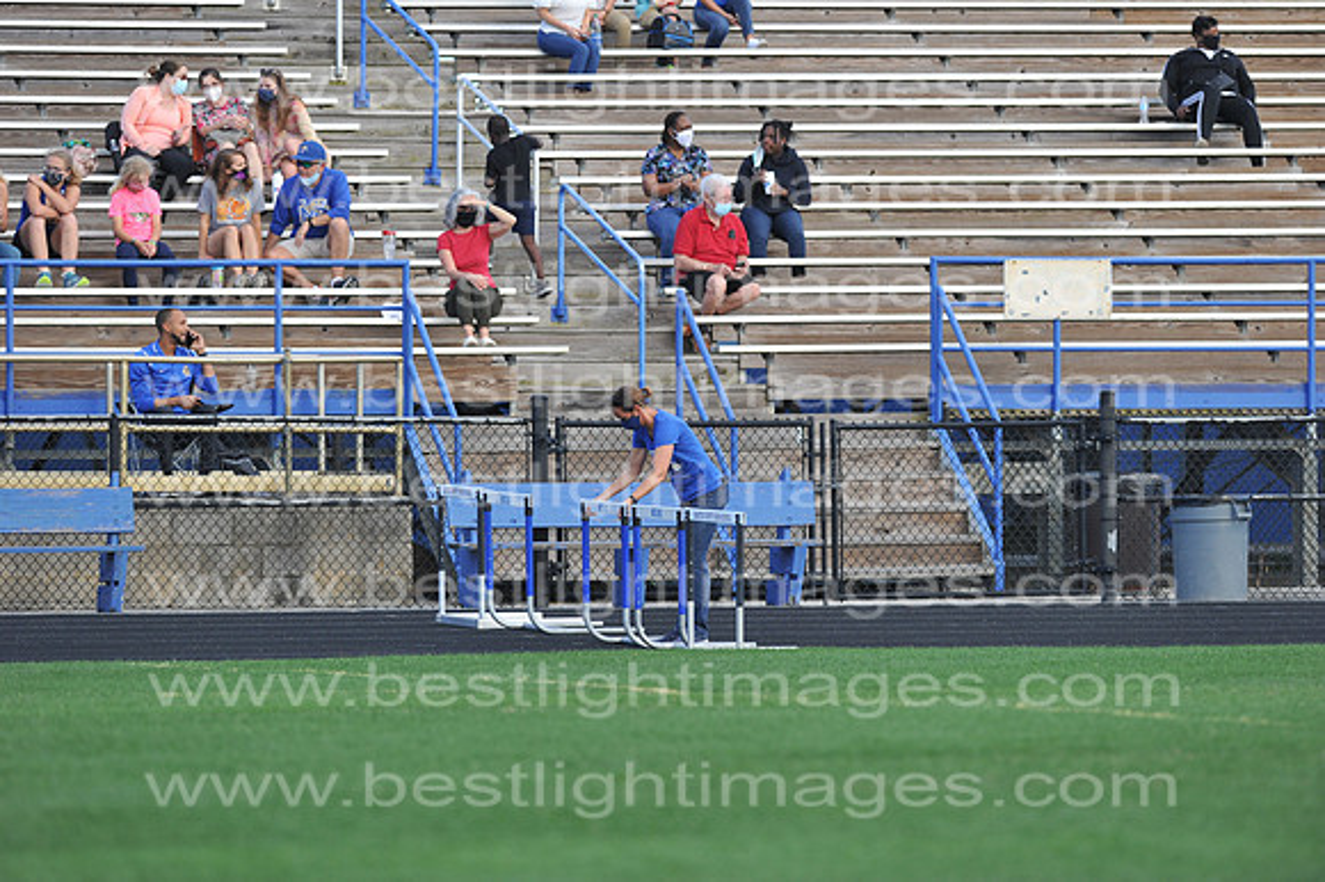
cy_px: 441
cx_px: 662
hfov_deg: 6.9
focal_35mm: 300
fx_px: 11035
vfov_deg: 4.6
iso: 800
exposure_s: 1/1600
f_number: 4.5
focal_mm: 300
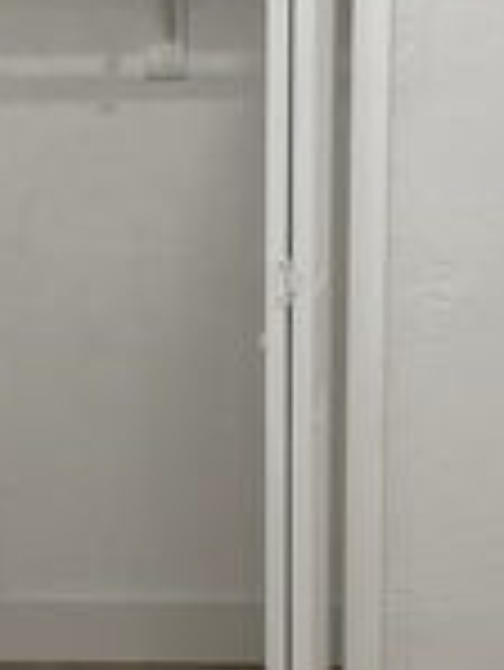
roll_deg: +1.2
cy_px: 342
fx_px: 1687
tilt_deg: -8.7
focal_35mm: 87
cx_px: 142
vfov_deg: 22.5
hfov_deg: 16.9
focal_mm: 4.25
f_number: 1.8
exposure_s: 1/120
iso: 80
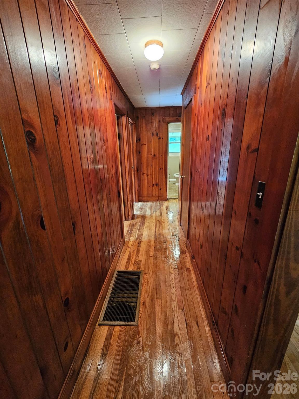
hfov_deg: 89.9
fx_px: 150
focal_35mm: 13
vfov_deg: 106.2
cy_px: 200
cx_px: 150
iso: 800
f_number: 2.2
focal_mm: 2.2
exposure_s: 1/24
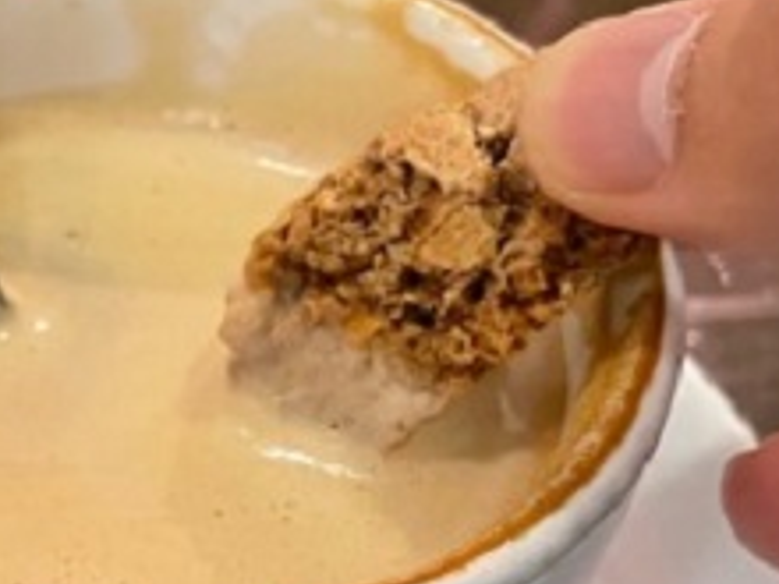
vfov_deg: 17.2
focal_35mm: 85
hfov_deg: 22.6
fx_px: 1913
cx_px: 124
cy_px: 457
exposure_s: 1/40
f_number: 1.6
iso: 500
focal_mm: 4.2
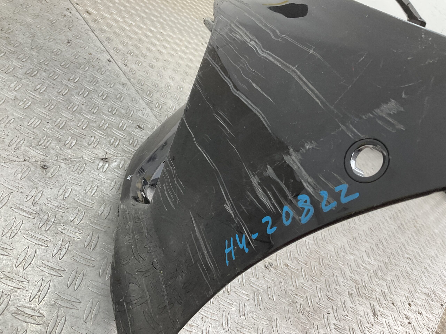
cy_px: 167
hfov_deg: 61.7
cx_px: 223
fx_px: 374
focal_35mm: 29
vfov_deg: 48.2
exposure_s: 1/100
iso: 32
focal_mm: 3
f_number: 1.8
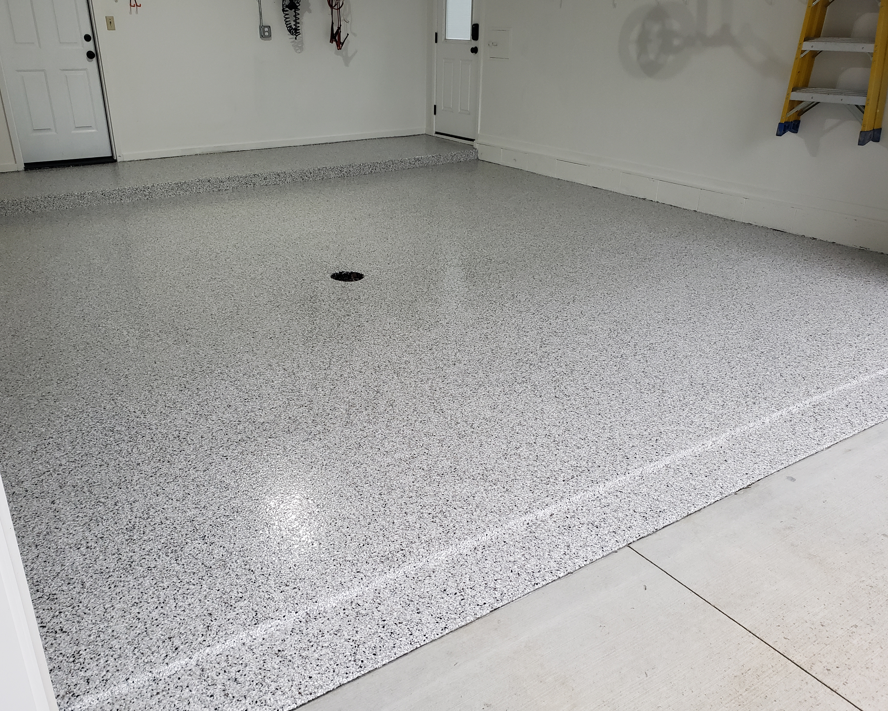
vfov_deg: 51.5
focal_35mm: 28
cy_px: 352
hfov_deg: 62.1
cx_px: 410
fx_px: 736
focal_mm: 4.3
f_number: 2.4
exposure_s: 1/60
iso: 200
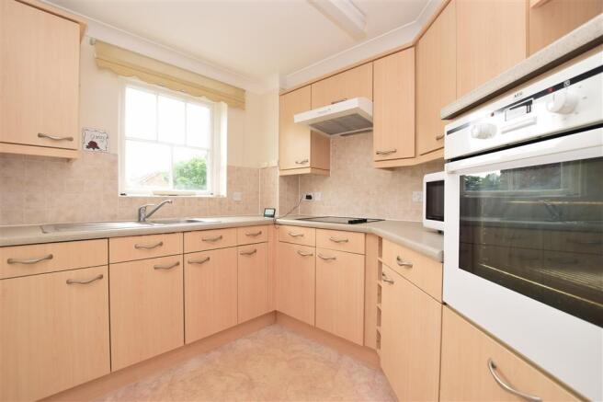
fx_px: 251
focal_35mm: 15
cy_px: 201
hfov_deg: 100.4
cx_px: 302
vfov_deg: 77.3
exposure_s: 1/60
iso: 250
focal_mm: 10
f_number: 7.1
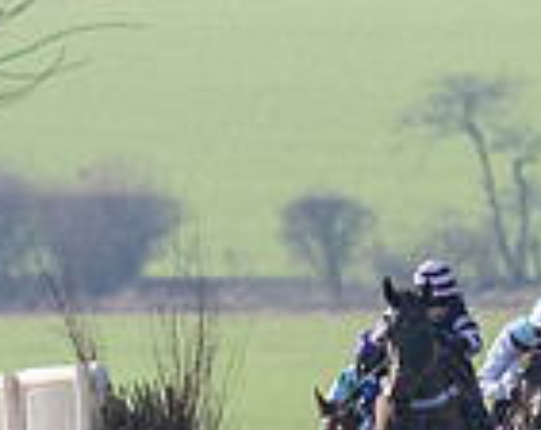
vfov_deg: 0.4
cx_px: 939
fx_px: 57530
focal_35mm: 3603
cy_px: 655
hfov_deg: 0.5
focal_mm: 280
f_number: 4
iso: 400
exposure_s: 1/2500
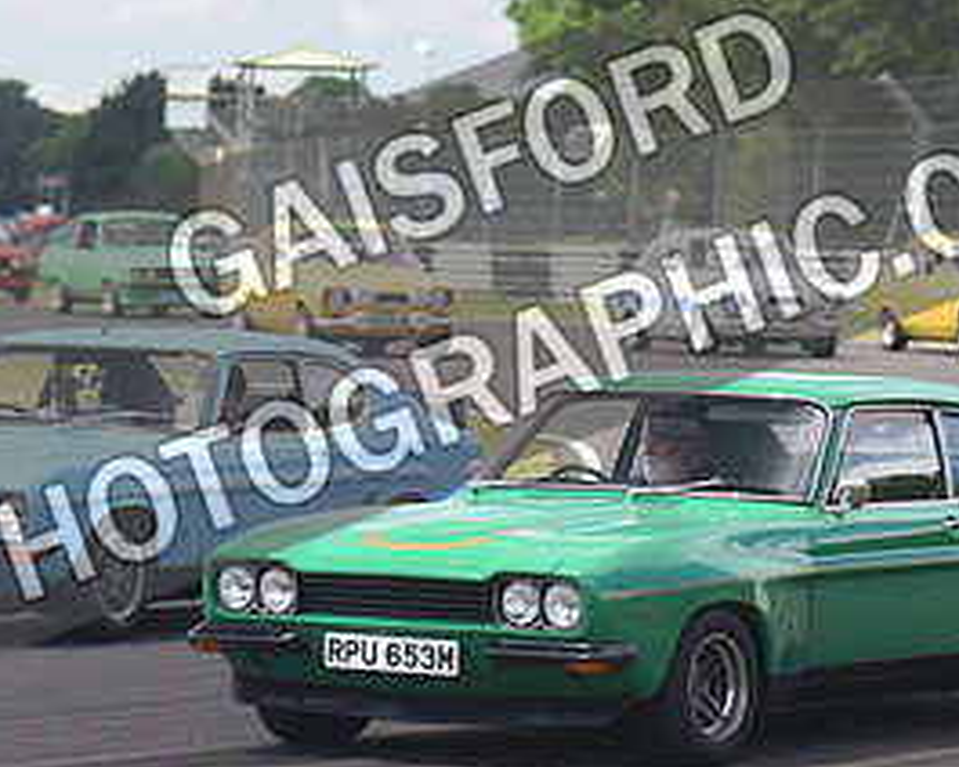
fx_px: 7862
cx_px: 514
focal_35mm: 277
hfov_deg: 7.0
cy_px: 259
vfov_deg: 5.6
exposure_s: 1/640
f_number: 5.6
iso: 500
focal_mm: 135
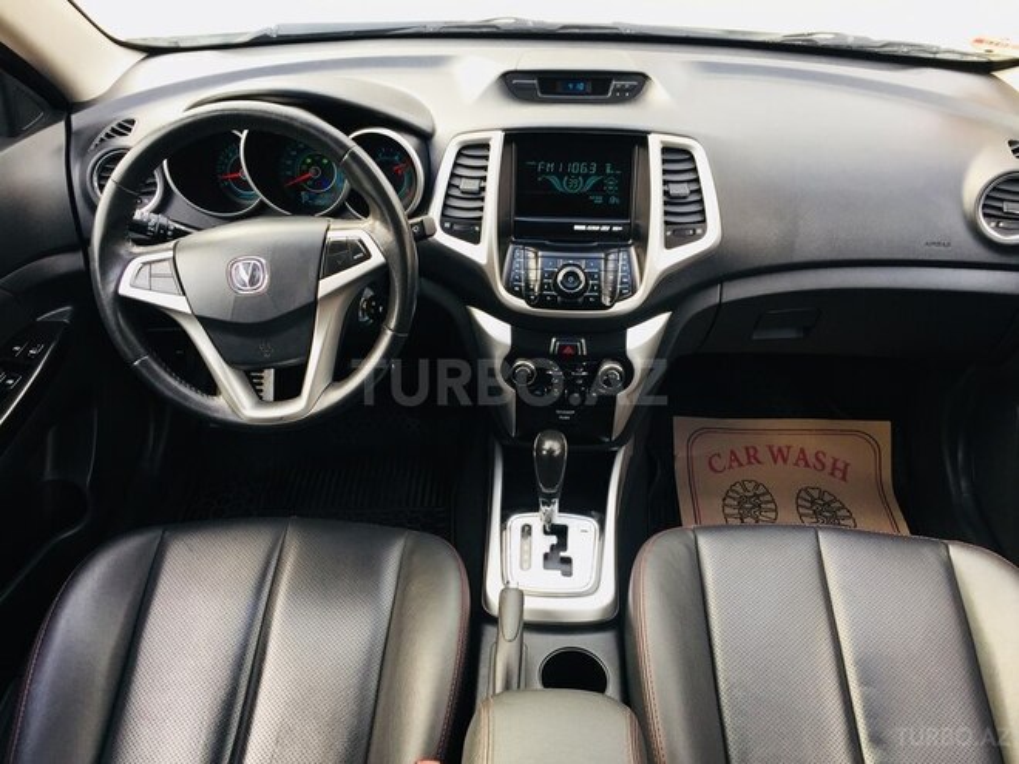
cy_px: 382
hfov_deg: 61.7
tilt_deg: -33.3
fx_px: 854
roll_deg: -1.4
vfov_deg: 48.2
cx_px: 510
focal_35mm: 29
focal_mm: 4.15
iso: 40
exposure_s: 1/50
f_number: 2.2
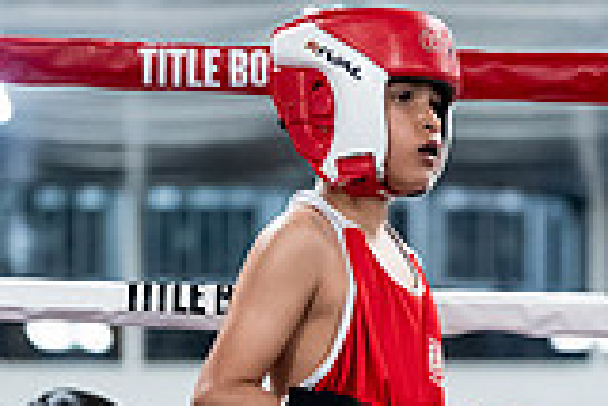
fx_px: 4294
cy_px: 522
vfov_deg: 5.4
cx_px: 464
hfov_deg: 8.1
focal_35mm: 254
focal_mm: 70
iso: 3200
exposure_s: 1/800
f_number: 2
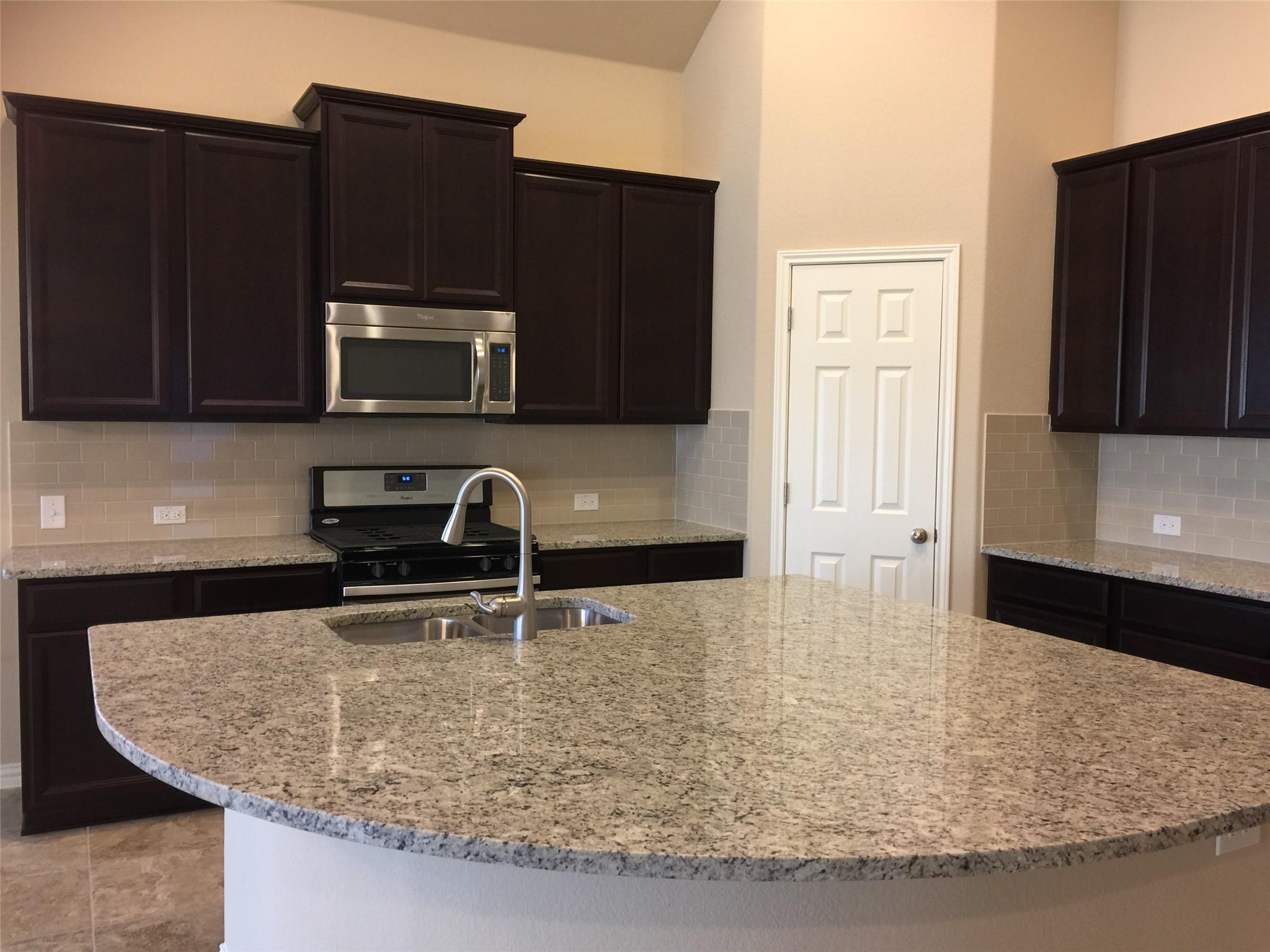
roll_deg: -1.5
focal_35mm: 29
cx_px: 635
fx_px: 1064
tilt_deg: -3.7
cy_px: 476
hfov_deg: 61.7
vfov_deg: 48.2
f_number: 2.2
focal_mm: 4.15
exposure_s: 1/15
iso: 50
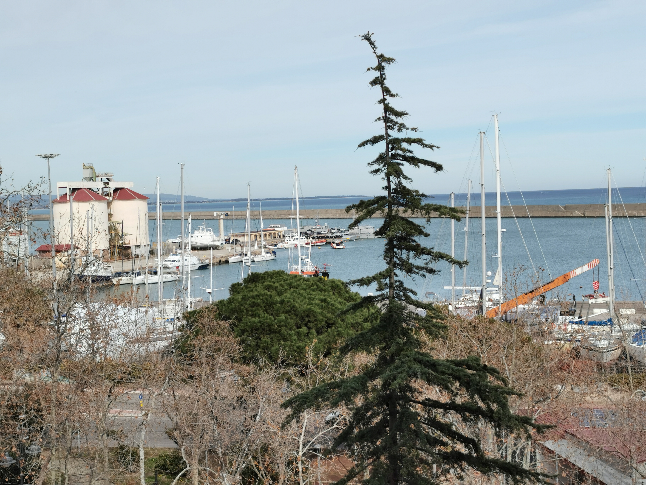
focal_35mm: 51
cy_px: 242
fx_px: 952
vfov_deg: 28.6
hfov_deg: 37.5
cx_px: 323
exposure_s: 1/3731
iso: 50
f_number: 1.6
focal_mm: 5.56
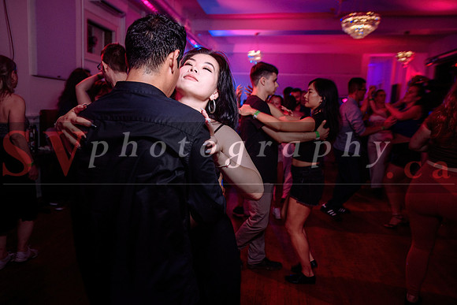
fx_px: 339
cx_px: 214
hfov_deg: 67.9
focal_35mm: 27
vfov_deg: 48.5
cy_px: 151
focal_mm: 24
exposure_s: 1/30
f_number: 2.8
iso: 800
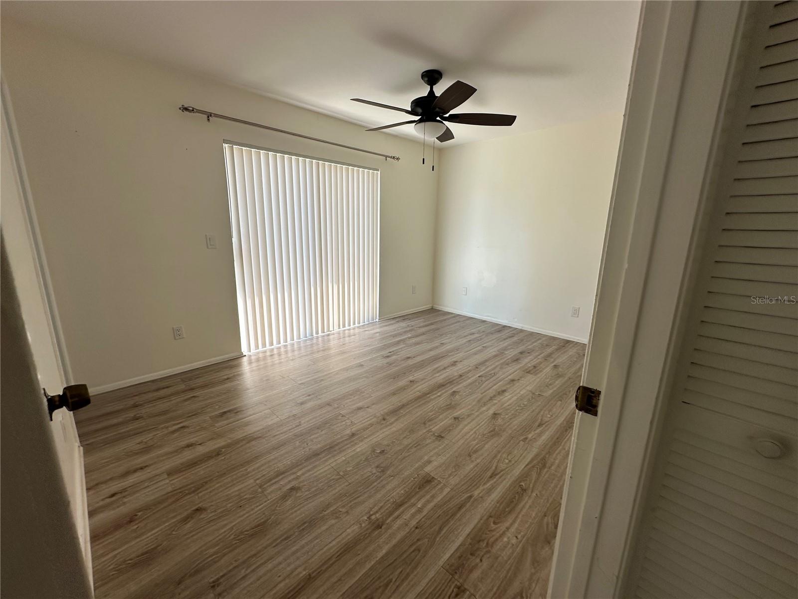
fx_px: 323
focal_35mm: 14
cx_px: 399
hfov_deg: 102.1
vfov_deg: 85.7
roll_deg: -2.7
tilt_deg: -11.4
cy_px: 300
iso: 40
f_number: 2.2
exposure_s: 1/258
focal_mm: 2.22
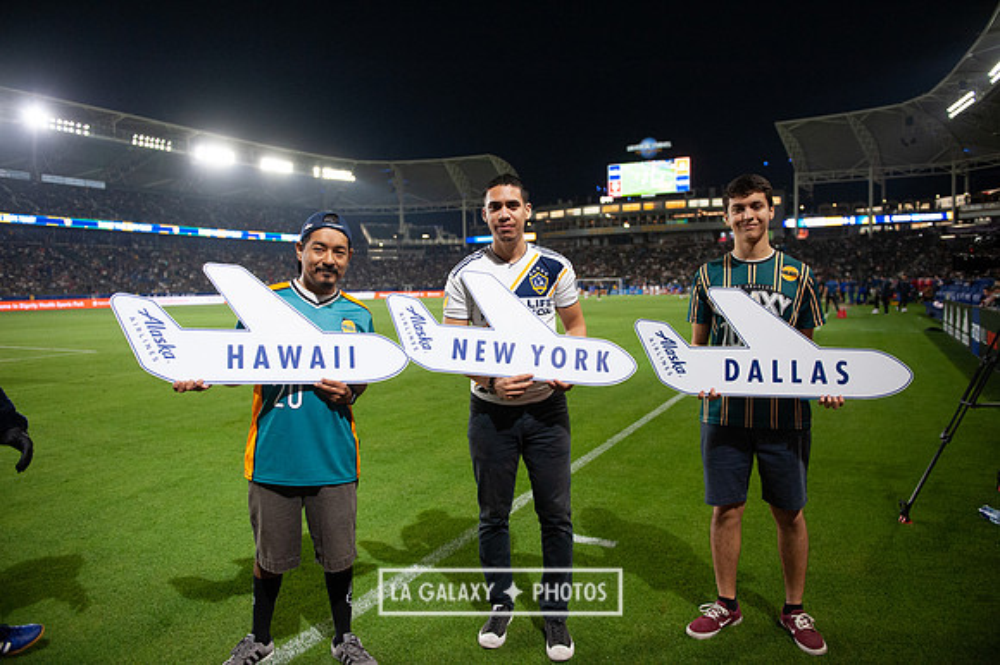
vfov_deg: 53.1
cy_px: 332
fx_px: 666
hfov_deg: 73.8
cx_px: 500
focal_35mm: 24
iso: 2500
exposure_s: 1/1600
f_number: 2.8
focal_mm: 24
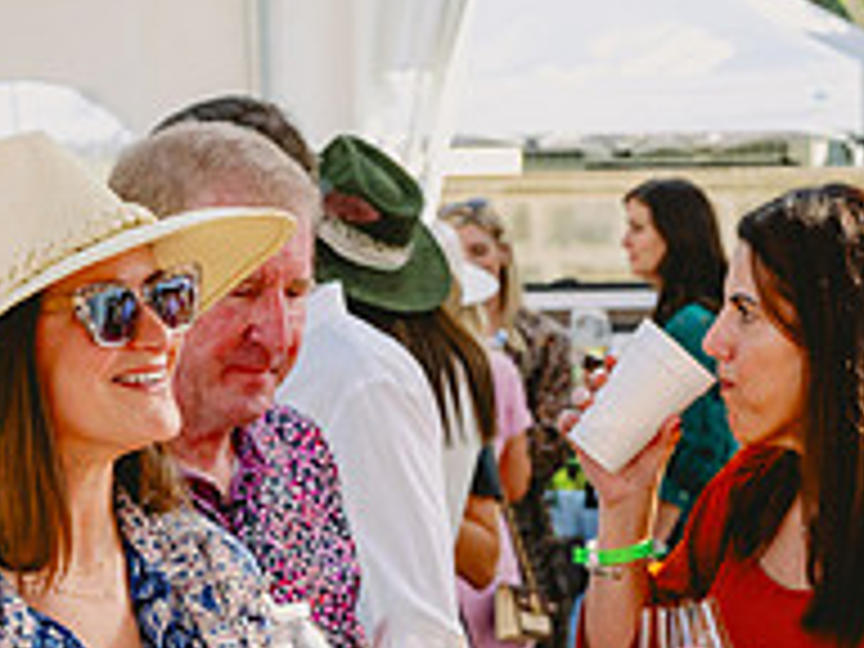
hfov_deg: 12.3
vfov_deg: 9.2
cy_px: 713
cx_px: 774
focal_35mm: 160
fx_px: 3994
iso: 800
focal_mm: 55
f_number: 7.1
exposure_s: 1/500
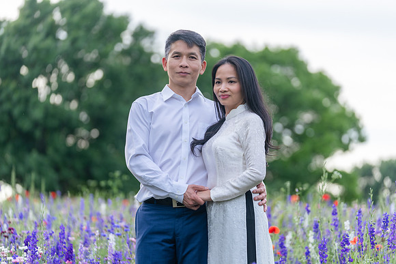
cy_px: 132
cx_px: 198
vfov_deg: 10.8
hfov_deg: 16.1
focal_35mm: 127
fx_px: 1397
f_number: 2.8
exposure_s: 1/400
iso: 200
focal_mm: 127
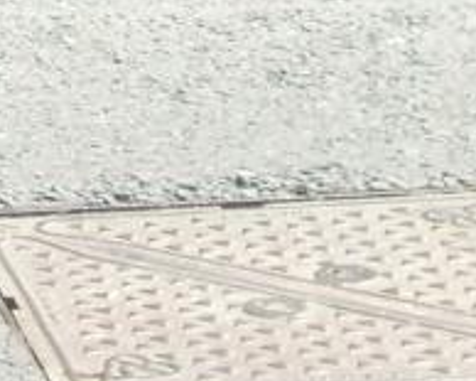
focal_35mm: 222
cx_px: -361
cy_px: -460
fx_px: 3126
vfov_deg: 6.7
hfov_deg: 8.4
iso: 80
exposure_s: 1/90
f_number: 7.7
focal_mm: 7.2
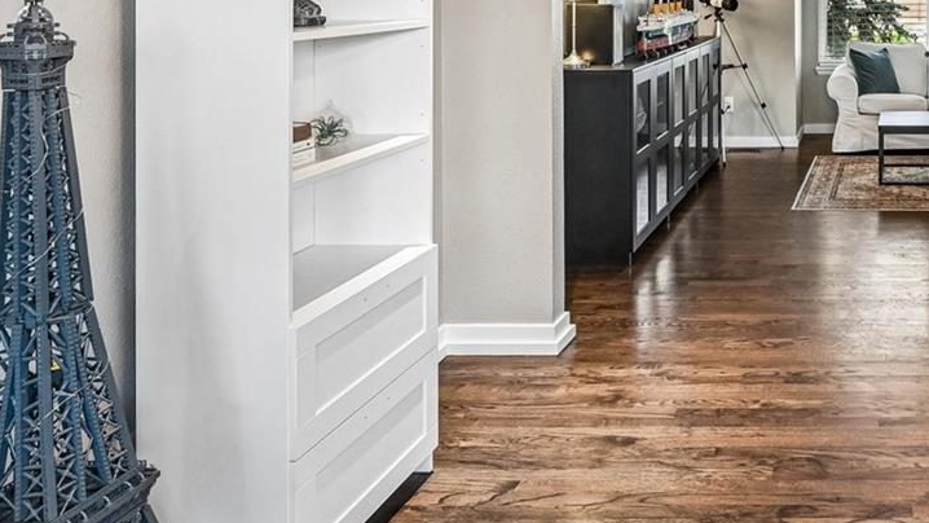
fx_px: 862
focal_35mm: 35
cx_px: 875
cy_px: -21
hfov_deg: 49.0
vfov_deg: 30.8
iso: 400
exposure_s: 1/13
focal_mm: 15
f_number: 11
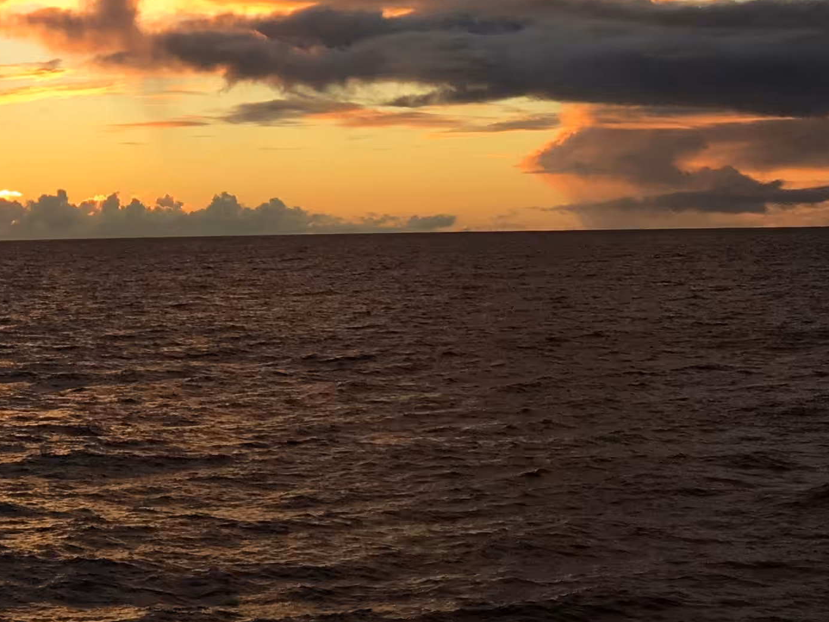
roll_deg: +1.7
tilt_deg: +14.2
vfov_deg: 16.2
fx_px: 2012
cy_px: -275
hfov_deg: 22.4
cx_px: 11
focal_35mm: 84
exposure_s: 1/313
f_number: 2.2
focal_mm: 4.15
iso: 25
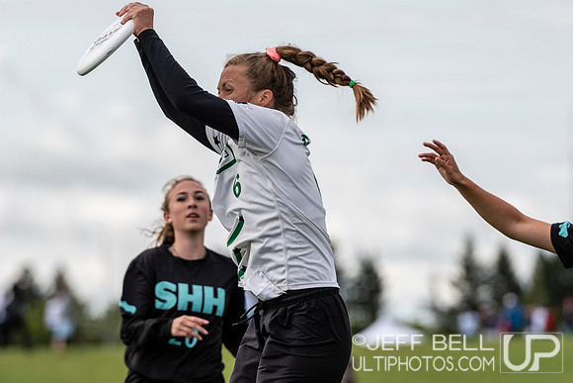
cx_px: 261
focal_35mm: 387
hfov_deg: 5.3
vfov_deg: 3.6
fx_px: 6154
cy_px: 204
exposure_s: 1/1250
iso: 140
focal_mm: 200
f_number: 4
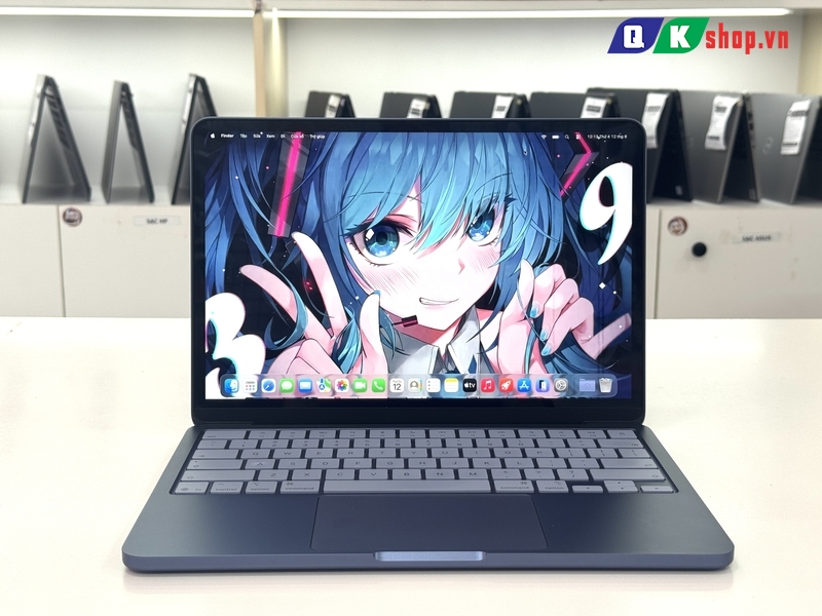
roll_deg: +0.6
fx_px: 1140
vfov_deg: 30.3
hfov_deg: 39.7
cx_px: 411
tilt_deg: -12.3
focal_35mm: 48
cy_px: 308
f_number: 1.78
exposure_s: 1/121
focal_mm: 6.76
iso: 50
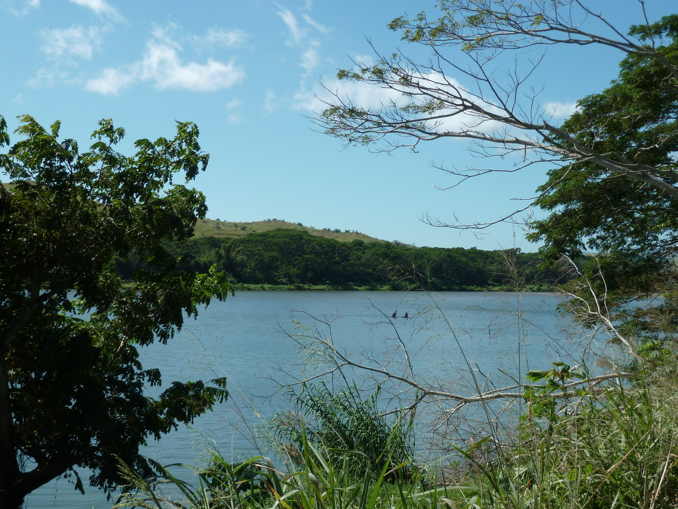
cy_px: 254
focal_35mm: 48
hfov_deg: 39.7
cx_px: 339
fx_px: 940
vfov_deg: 30.3
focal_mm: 7.9
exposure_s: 1/640
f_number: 3.8
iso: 80
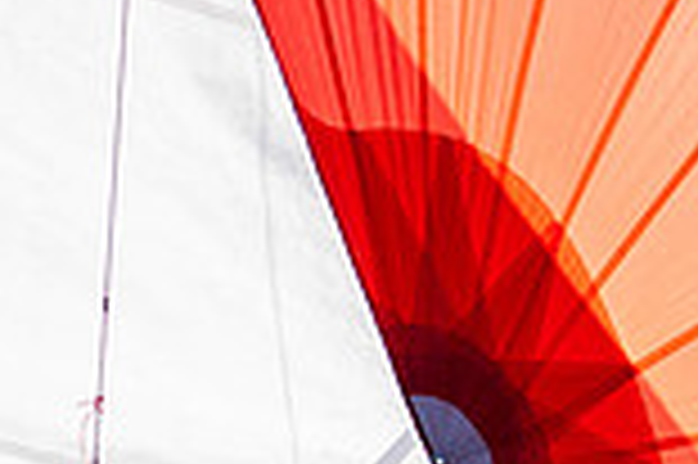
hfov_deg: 1.2
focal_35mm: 1688
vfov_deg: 0.8
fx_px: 32693
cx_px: 351
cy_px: 836
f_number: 5
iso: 200
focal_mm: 300
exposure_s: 1/1600
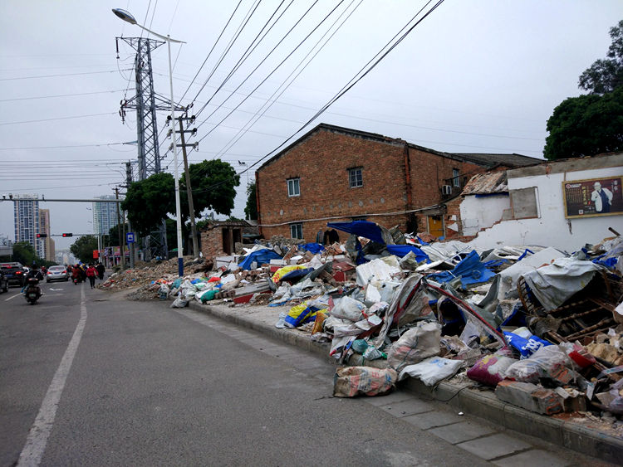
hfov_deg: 63.4
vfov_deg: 49.8
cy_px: 234
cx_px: 312
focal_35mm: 28
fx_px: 504
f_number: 2
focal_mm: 4.26
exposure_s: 1/889
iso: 100
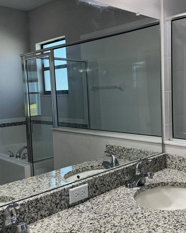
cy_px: 114
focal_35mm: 39
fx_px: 268
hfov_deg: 38.0
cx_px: 115
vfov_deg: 46.8
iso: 80
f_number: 1.78
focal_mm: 6.76
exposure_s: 1/165
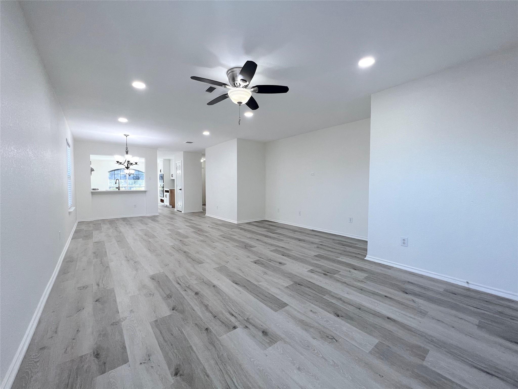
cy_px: 194
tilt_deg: -2.7
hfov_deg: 106.2
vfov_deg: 89.9
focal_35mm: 13
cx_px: 259
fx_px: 195
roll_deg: -0.2
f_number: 1.8
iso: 100
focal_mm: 1.57
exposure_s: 1/122
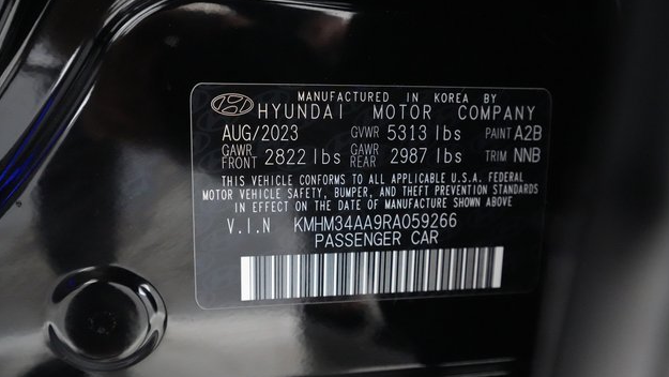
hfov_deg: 64.3
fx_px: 532
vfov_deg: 38.9
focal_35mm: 30
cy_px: 170
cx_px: 340
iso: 16000
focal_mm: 28
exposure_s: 1/100
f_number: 4.5
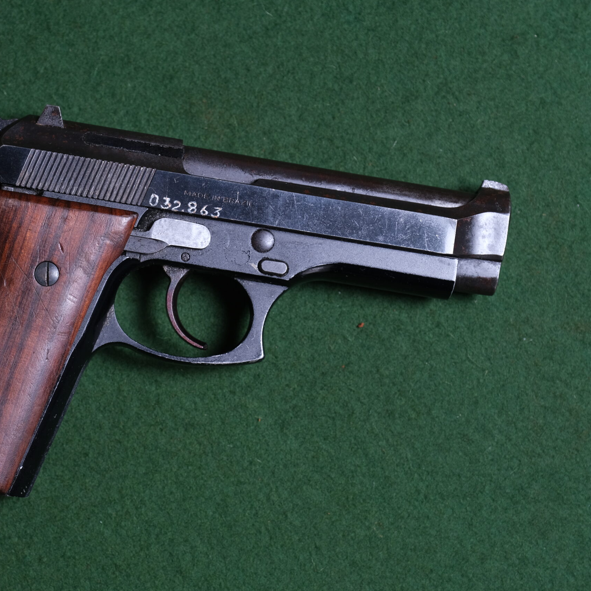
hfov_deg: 18.0
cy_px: 296
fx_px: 1854
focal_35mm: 96
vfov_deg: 18.1
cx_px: 163
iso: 320
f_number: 5
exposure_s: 1/160
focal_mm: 50
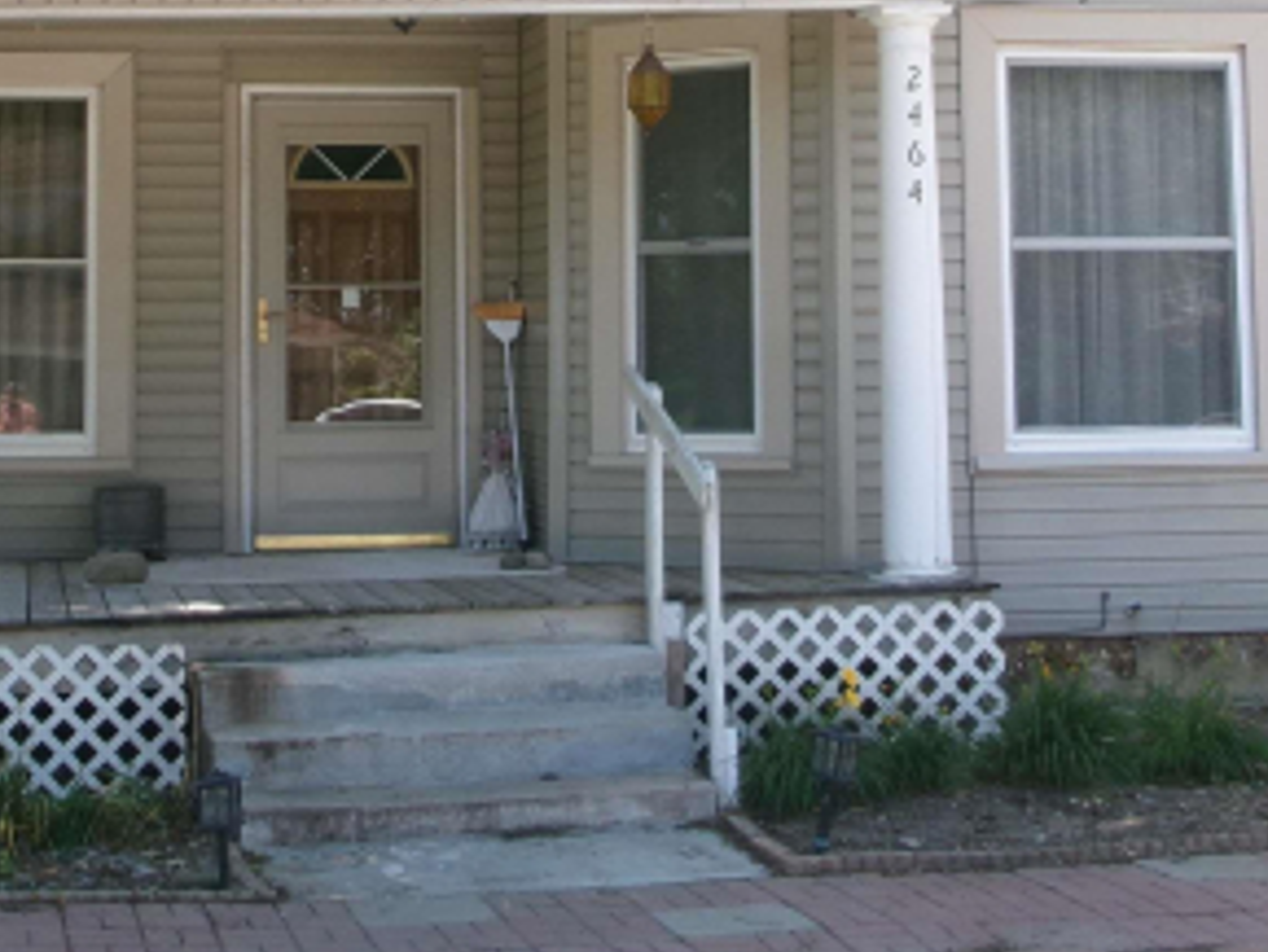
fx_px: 3042
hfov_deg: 23.5
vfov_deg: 17.4
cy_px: 35
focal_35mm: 83
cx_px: 485
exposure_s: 1/120
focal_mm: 6.4
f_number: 4.5
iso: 100
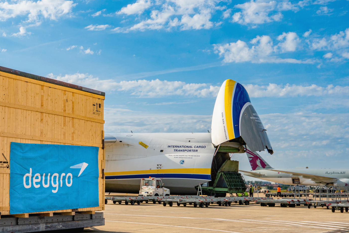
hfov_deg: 32.9
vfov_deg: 23.0
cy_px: 140
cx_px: 63
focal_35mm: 59
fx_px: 572
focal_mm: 24
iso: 100
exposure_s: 1/250
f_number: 11
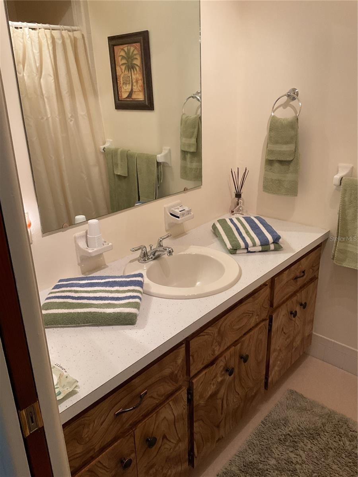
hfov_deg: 48.2
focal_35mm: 29
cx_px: 179
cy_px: 238
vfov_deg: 61.7
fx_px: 400
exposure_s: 1/60
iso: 64
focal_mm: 3
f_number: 1.8
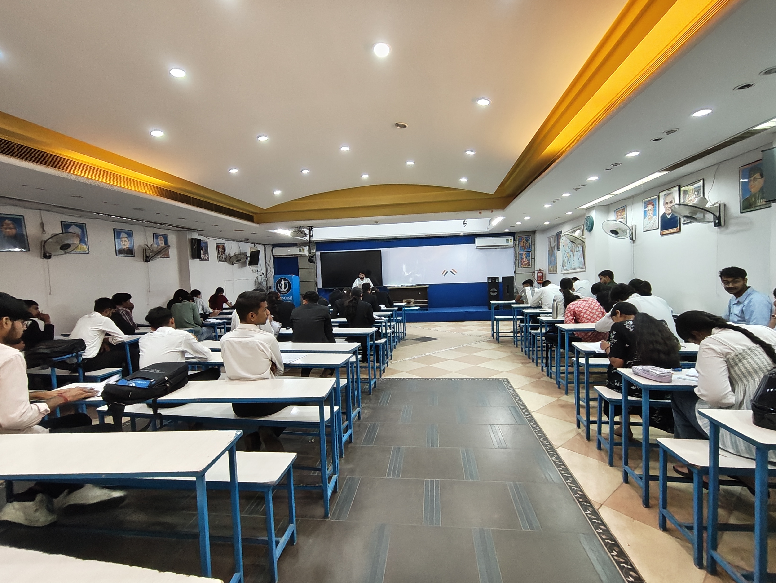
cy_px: 292
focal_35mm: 15
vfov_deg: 81.8
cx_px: 388
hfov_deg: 98.1
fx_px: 336
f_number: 2.2
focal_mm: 1.64
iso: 520
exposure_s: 1/50
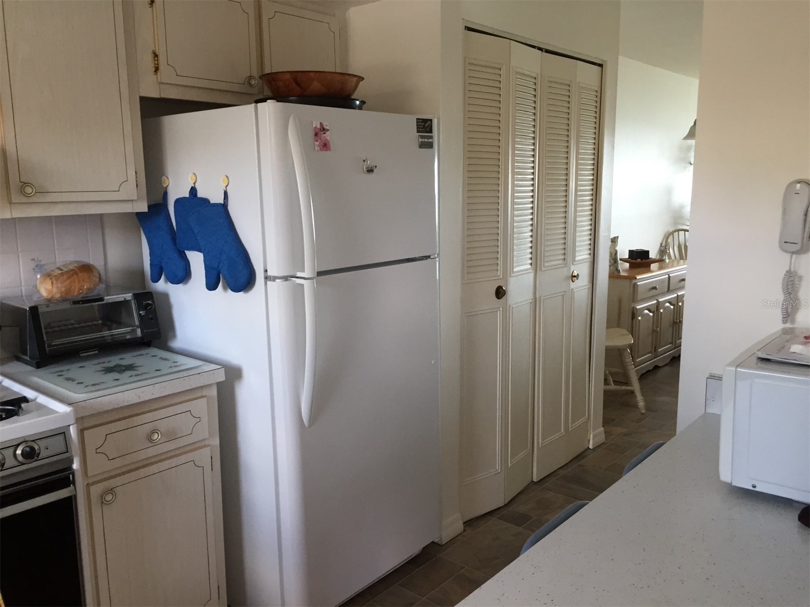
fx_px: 679
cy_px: 304
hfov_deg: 61.7
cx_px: 405
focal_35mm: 29
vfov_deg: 48.2
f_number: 2.2
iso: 100
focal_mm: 4.15
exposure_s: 1/30
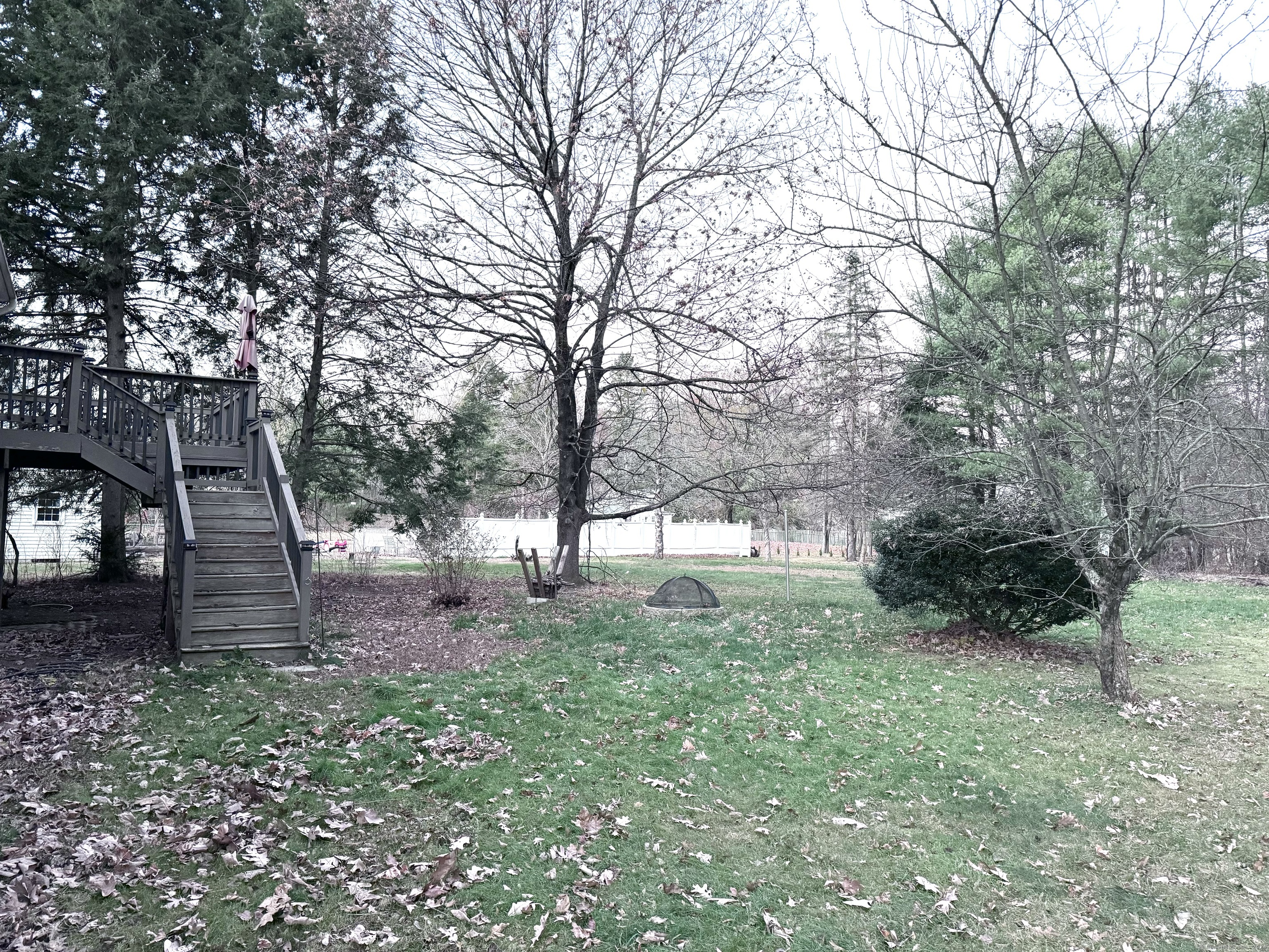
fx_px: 880
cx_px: 634
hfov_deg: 71.6
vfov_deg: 56.8
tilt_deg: +3.3
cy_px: 476
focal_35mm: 24
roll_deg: -1.1
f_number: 1.78
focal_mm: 6.76
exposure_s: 1/60
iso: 400
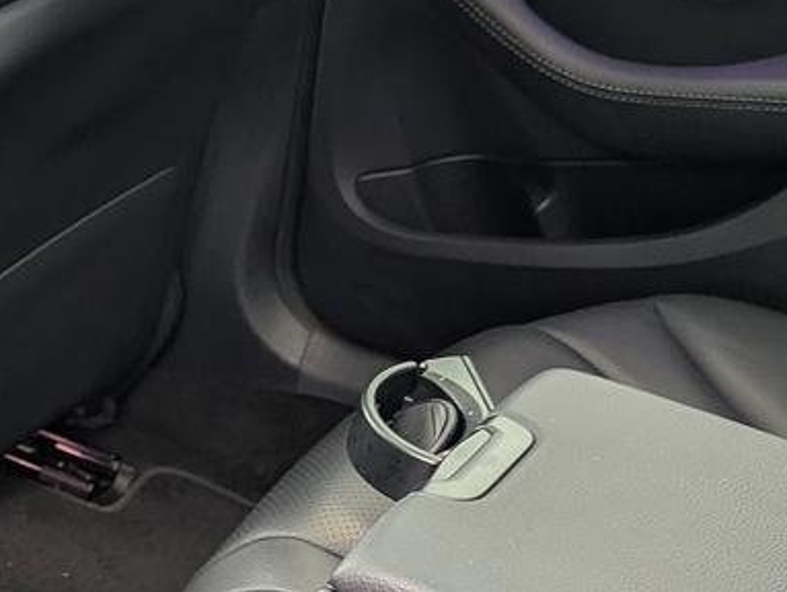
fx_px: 1821
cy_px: 594
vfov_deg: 18.0
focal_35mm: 80
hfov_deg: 22.0
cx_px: -223
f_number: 1.85
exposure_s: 1/45.7
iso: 153
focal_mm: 6.81
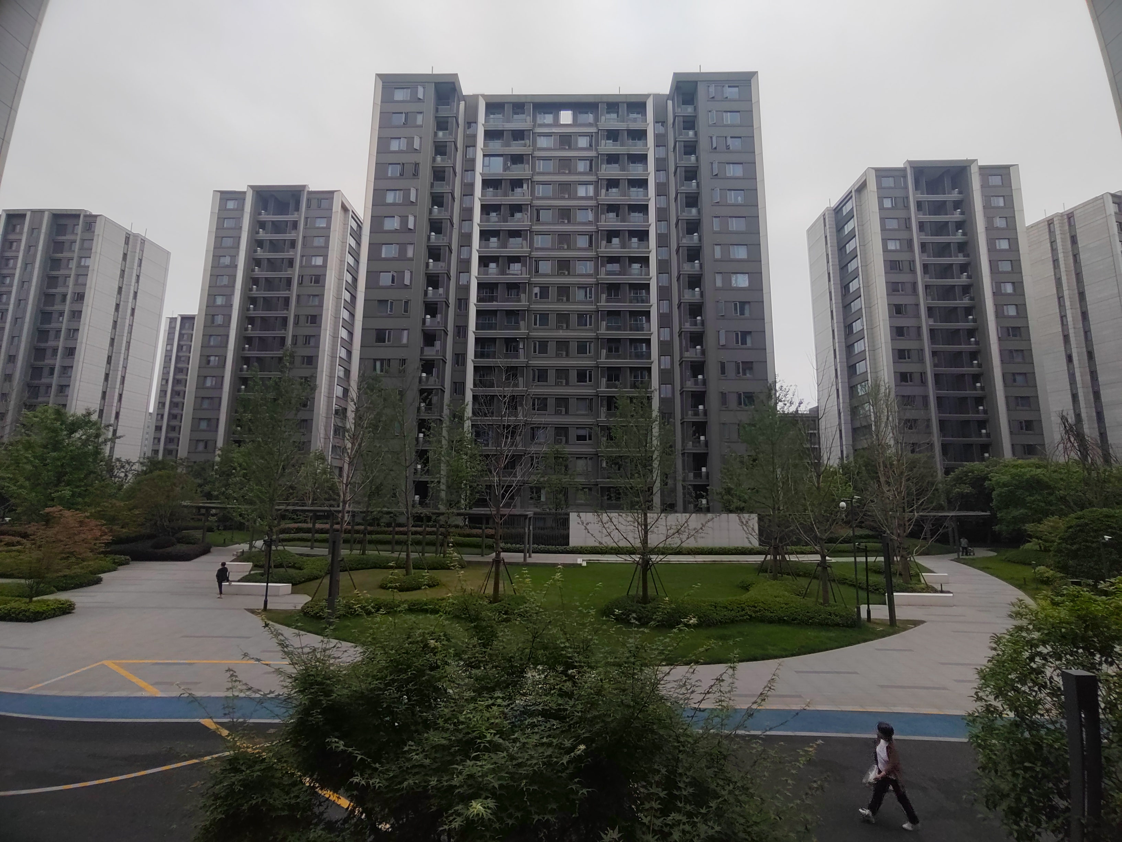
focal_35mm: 16
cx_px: 561
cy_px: 421
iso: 101
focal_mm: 1.68
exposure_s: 1/1800
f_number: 2.2
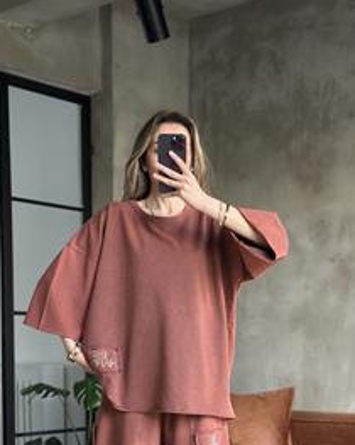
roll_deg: +0.0
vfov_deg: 24.7
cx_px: 157
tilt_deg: -23.5
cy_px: 355
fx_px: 999
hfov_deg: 20.1
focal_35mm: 76
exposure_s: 1/60
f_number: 1.78
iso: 320
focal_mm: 6.86
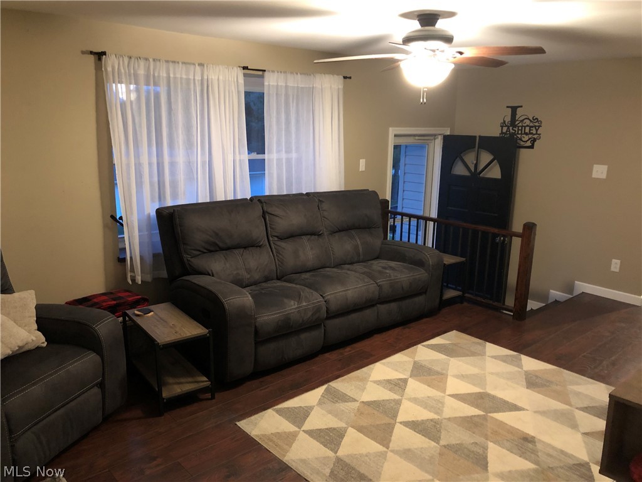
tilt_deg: -12.9
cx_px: 321
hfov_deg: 63.4
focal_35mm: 28
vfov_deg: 49.7
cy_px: 241
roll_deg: -1.0
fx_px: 519
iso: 100
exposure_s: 1/4
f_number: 1.8
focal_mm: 4
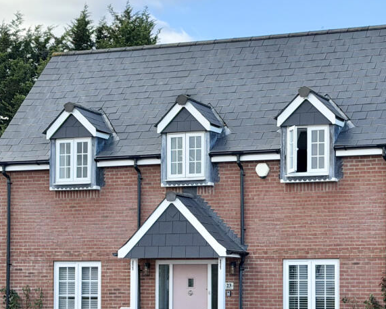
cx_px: 262
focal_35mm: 84
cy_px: 182
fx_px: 960
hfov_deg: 22.6
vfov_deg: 18.3
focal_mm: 6.76
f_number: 1.78
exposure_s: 1/2208
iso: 100
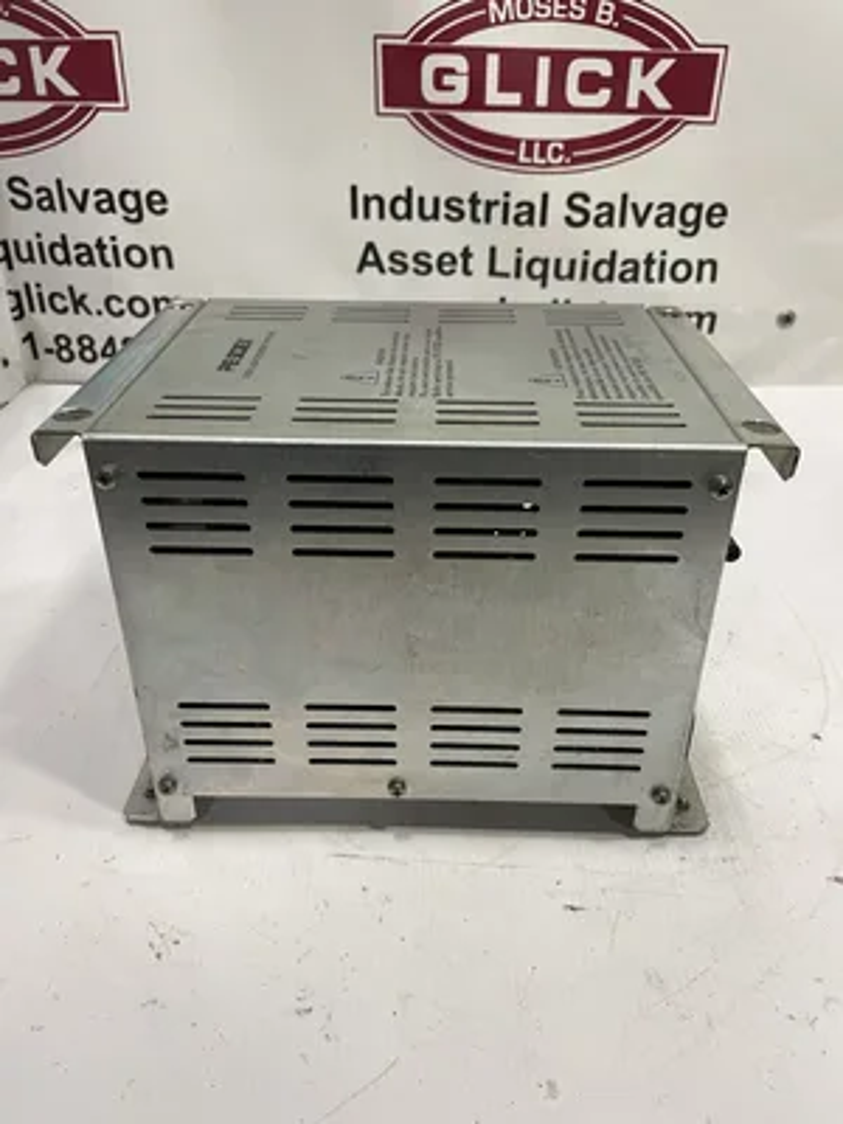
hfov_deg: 53.1
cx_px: 422
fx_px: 844
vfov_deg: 67.3
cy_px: 562
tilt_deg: -31.0
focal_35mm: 26
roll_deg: -3.1
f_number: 1.6
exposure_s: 1/60
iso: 125
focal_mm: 4.2
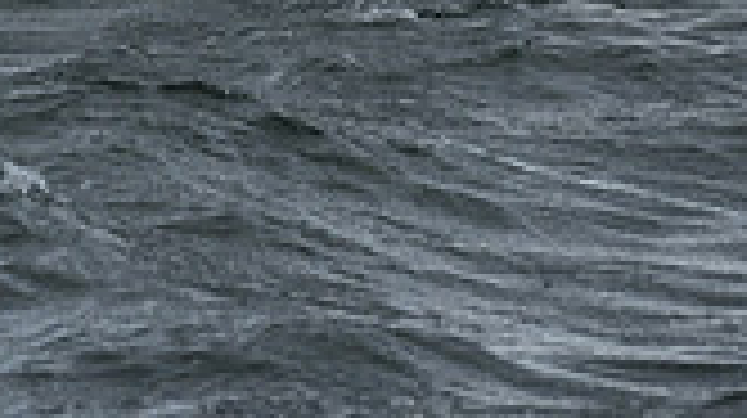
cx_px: 164
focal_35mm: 367
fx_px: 7262
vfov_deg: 3.2
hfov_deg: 5.9
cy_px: -867
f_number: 8
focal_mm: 100
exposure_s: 1/1000
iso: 320
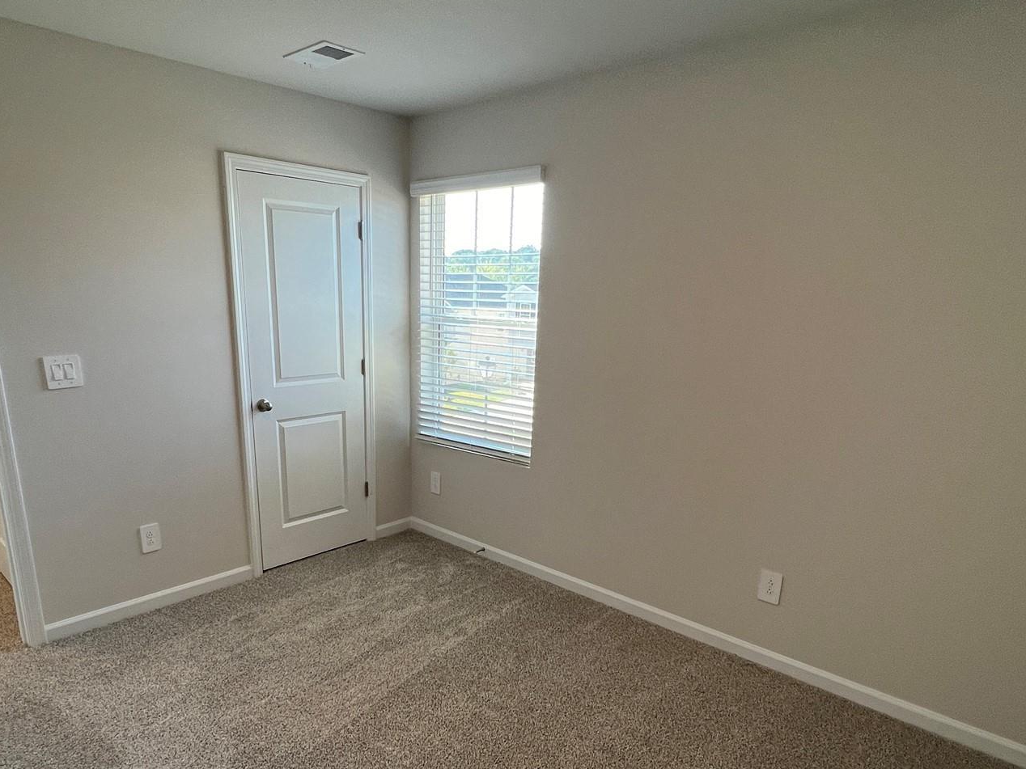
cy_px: 472
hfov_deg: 78.8
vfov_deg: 62.7
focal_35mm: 21
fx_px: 622
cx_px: 464
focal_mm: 1.57
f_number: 1.8
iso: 80
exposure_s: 1/120
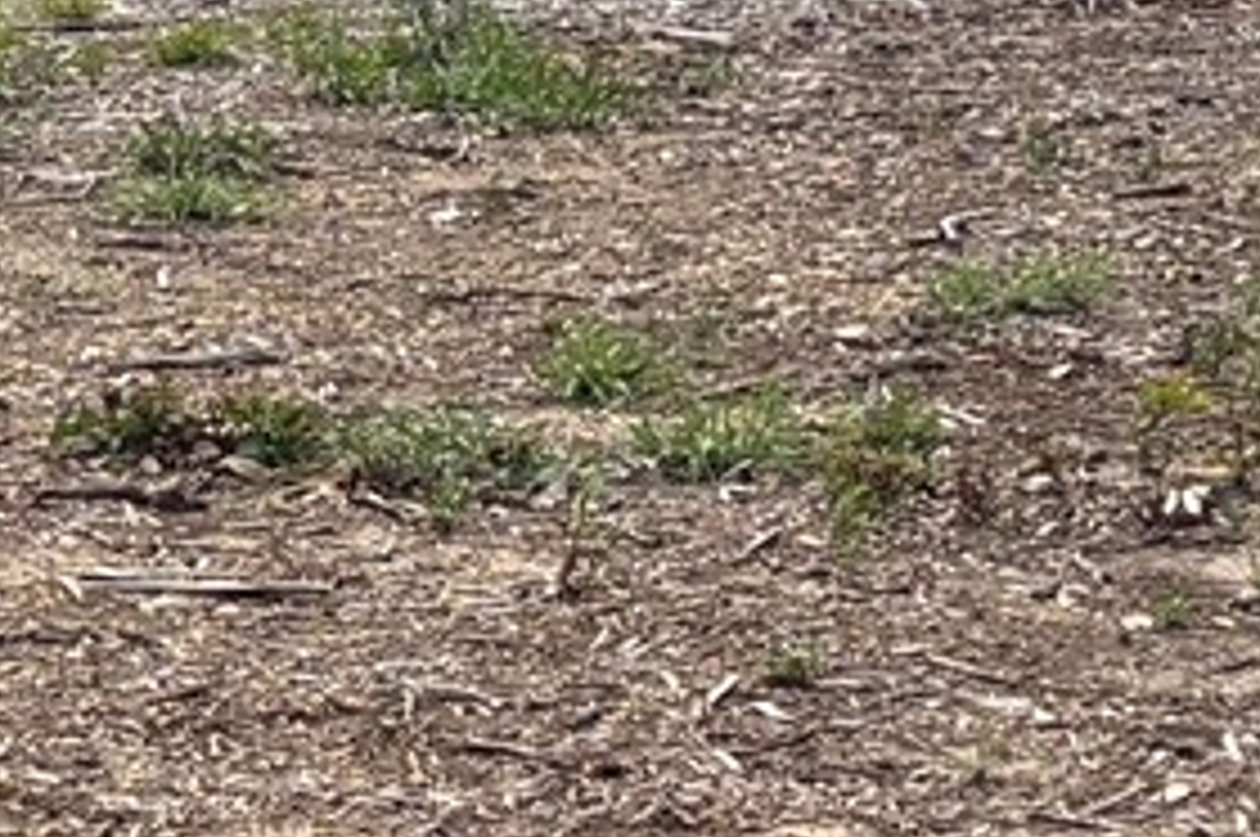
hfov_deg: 9.9
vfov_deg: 6.9
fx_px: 6922
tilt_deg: -4.9
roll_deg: -1.6
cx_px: -878
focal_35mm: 198
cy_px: -153
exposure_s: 1/121
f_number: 1.6
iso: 100
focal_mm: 5.96
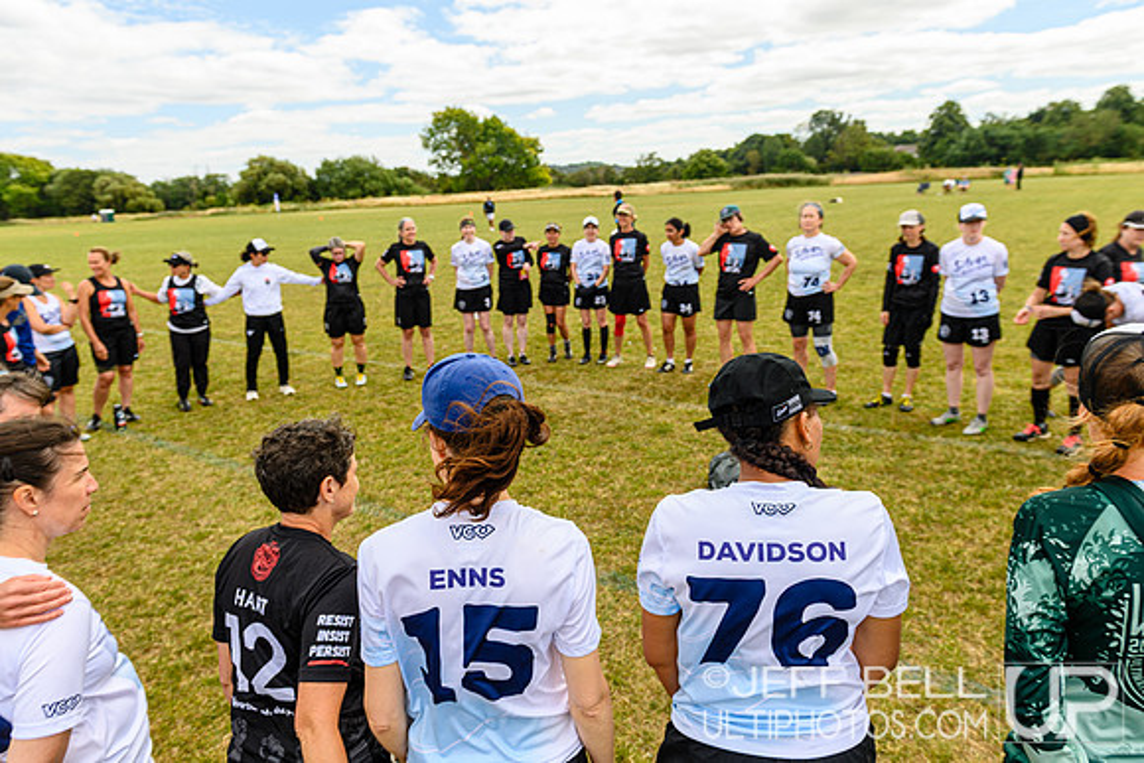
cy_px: 382
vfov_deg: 53.2
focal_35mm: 24
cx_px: 572
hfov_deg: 73.7
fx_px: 763
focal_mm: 24
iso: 100
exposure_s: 1/250
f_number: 5.6
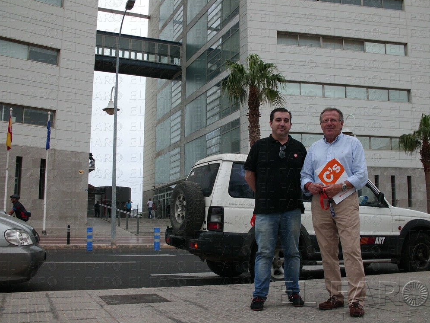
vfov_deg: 38.7
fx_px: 460
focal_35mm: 37
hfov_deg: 50.1
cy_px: 160
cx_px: 217
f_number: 7.3
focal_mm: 6.3
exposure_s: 1/320
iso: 64
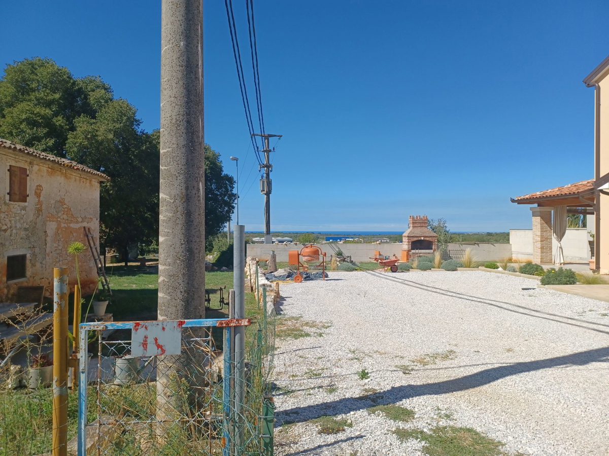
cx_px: 304
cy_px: 228
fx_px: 440
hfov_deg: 69.4
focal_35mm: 25
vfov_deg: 54.9
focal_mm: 4.6
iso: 32
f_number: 1.8
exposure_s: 1/588
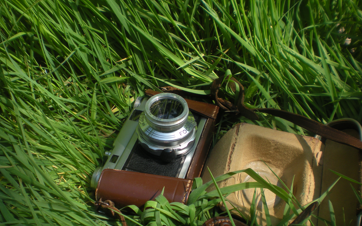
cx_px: 184
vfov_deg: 31.2
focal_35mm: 41
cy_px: 125
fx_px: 404
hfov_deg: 48.2
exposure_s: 1/310
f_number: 4.6
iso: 64
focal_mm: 6.3
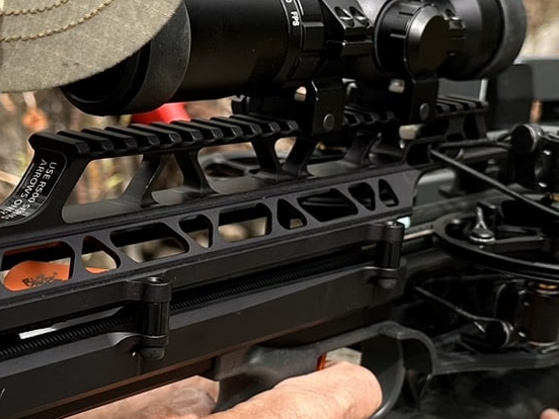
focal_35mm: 89
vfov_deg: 16.5
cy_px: 301
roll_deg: -0.7
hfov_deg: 22.0
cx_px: 313
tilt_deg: -20.1
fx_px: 1437
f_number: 1.78
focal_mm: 6.86
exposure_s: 1/1144
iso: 80
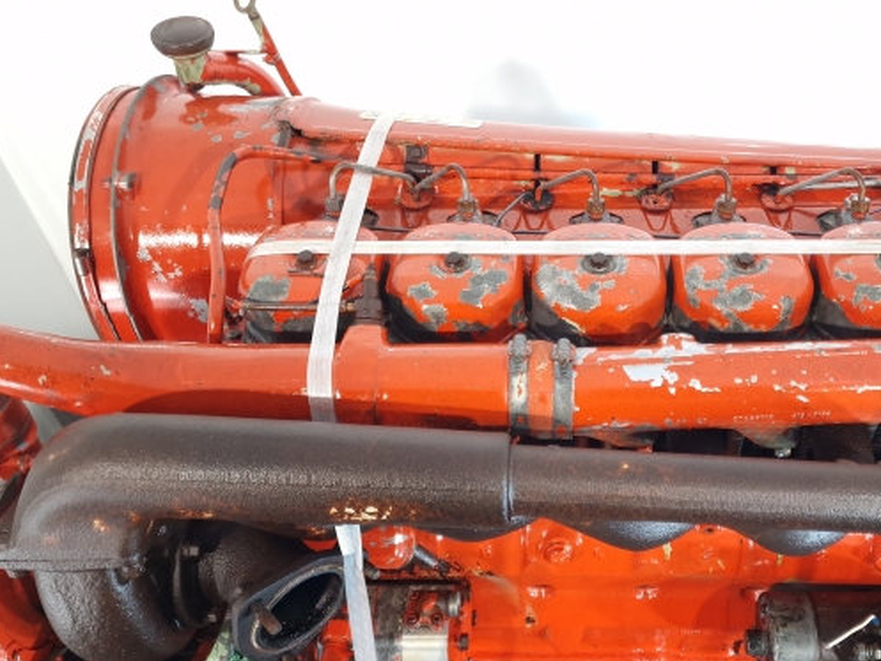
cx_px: 562
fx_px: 942
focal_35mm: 37
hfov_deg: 49.5
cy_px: 358
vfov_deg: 38.7
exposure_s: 1/50
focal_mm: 6.4
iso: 160
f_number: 1.8
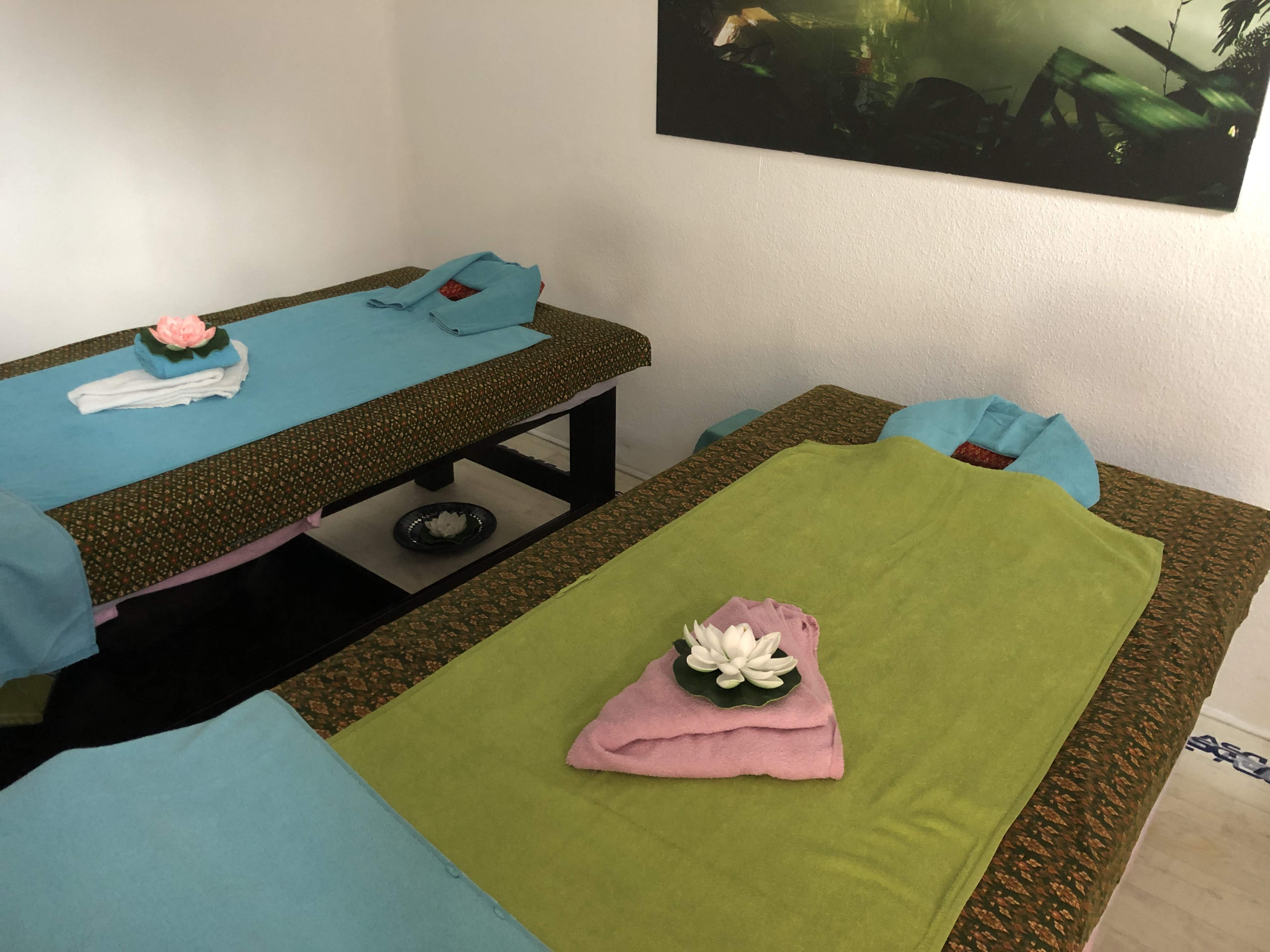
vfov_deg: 49.7
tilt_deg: -25.1
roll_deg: +0.0
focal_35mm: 28
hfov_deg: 63.4
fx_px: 1027
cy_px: 476
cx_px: 635
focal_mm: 4
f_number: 1.8
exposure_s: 1/4
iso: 100
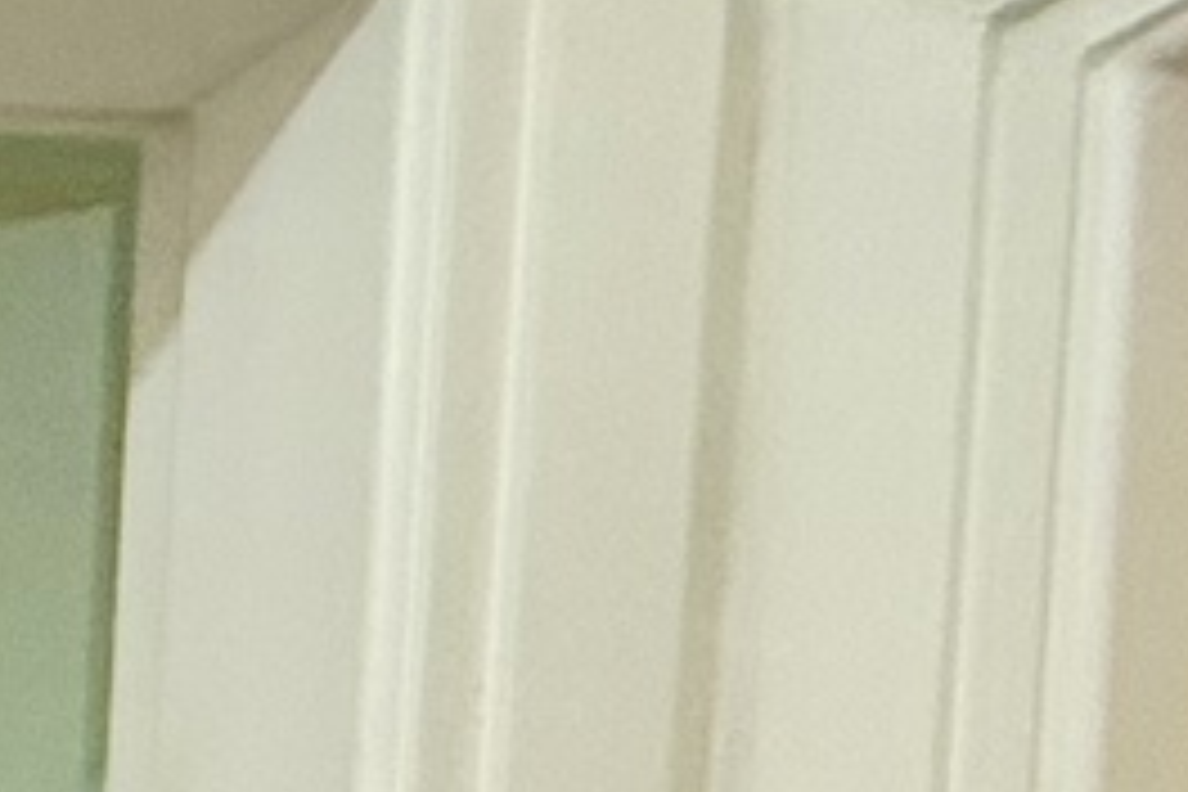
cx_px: -2740
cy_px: 2390
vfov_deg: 9.8
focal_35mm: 106
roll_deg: -1.3
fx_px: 3498
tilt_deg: -4.0
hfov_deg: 10.2
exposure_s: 1/100
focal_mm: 2.22
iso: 200
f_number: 2.2
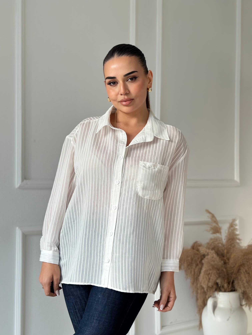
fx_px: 466
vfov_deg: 39.7
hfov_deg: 30.3
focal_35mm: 48
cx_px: 126
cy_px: 168
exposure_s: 1/60
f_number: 1.78
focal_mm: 6.86
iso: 160
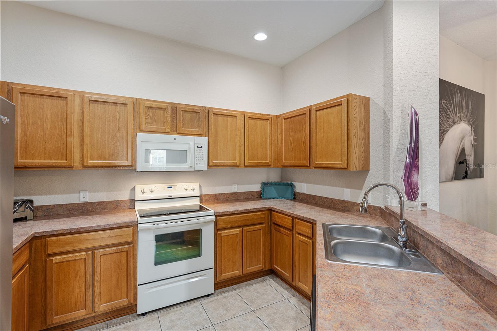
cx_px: 248
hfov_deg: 93.3
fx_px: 235
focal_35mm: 17
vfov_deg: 70.4
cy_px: 166
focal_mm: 17
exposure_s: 1/5
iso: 400
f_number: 5.6
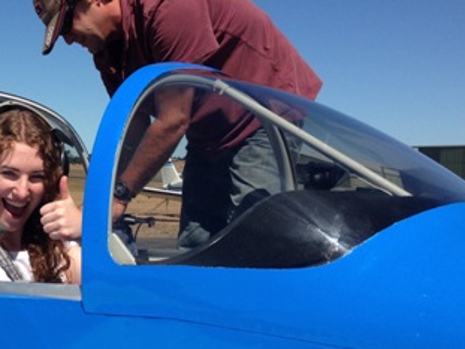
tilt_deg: +0.7
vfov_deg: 21.6
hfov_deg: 27.2
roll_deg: -2.9
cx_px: 19
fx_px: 913
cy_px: 151
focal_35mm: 68
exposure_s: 1/2262
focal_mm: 4.12
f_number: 2.4
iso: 50
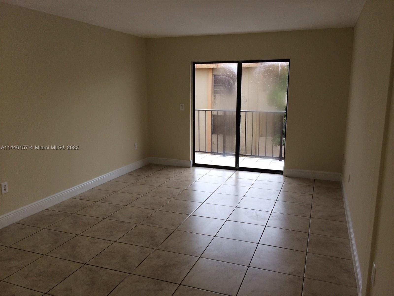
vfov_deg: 48.2
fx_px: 330
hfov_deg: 61.7
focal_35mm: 29
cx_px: 197
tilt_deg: -12.0
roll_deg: +0.8
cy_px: 148
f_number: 2.2
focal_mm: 4.15
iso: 50
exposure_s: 1/60
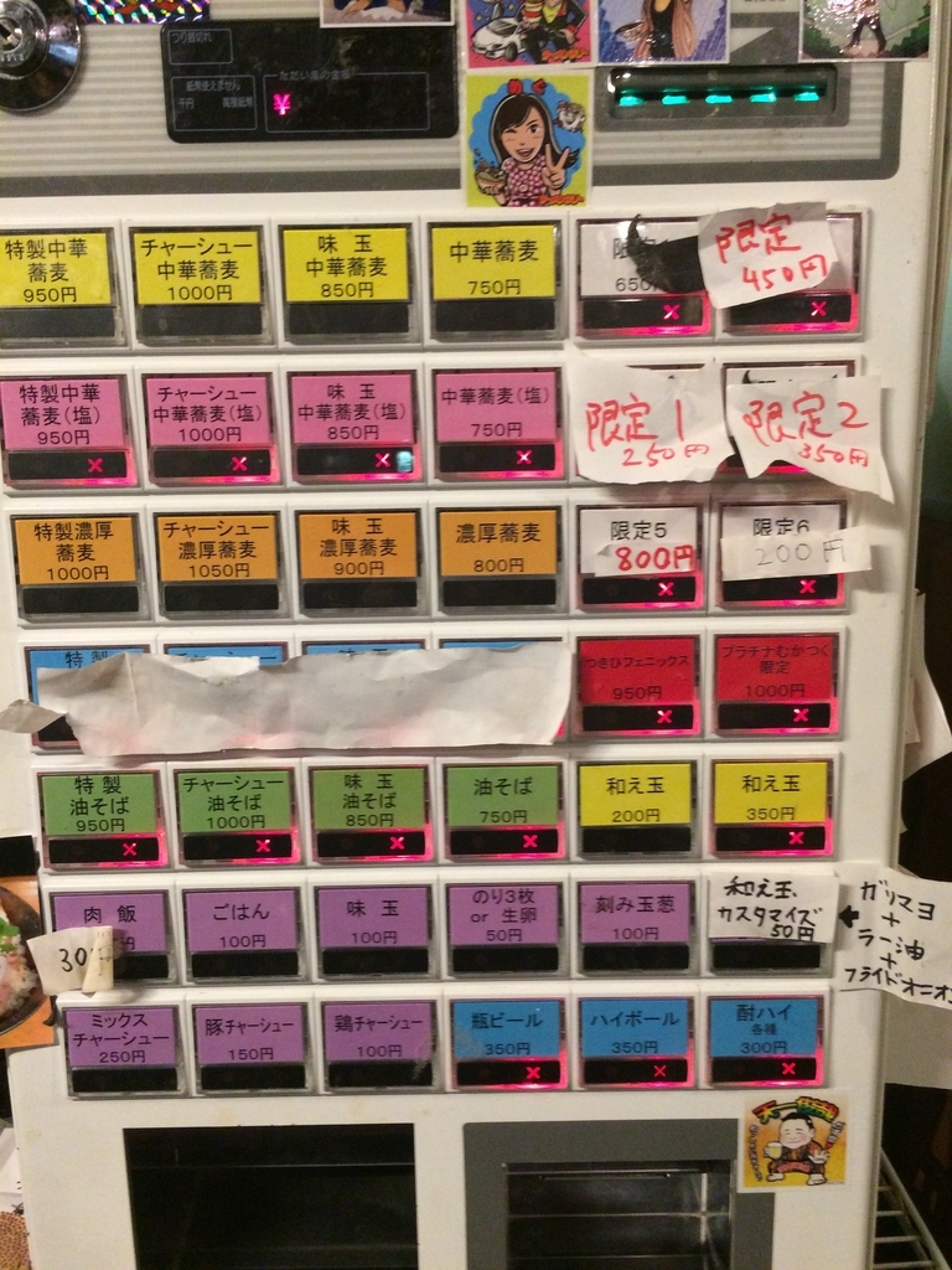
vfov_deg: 61.7
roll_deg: +2.7
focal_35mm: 29
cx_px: 476
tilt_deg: -11.5
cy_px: 635
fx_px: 1063
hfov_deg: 48.2
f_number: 2.2
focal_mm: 4.15
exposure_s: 1/33
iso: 320
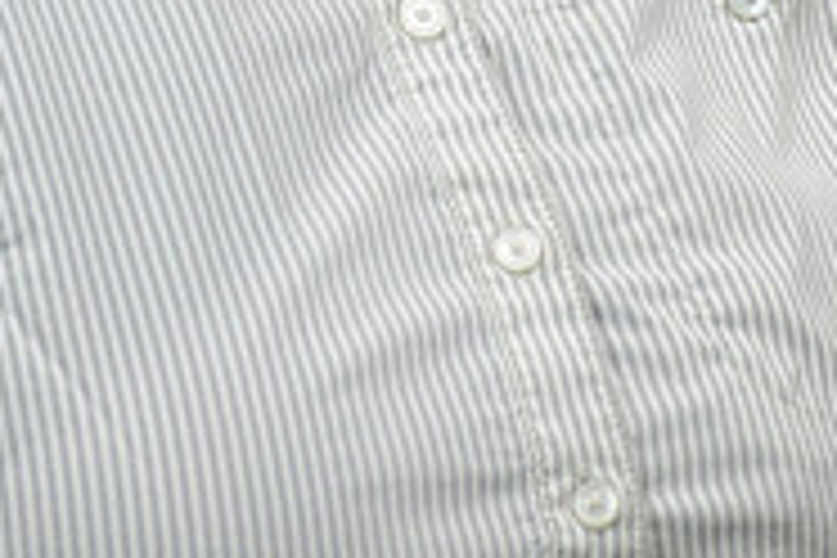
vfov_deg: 3.5
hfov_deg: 5.4
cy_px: -716
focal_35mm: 384
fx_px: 8927
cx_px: 205
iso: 640
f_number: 4
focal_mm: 82
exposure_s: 1/125
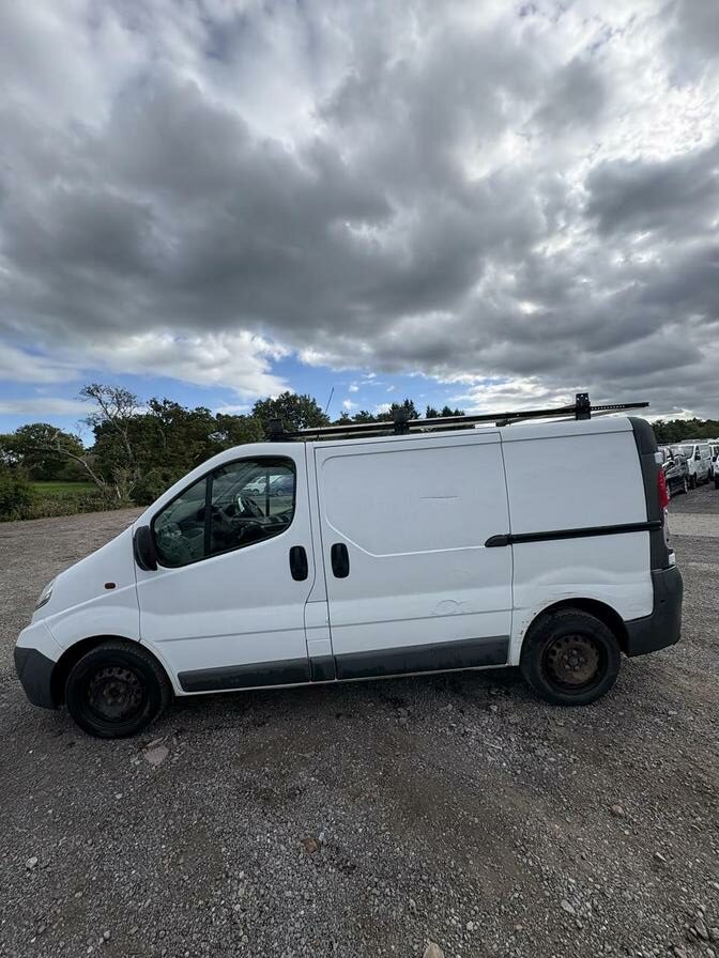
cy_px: 479
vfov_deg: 102.1
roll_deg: +3.0
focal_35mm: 14
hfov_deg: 85.7
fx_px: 388
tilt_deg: +2.5
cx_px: 360
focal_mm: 2.22
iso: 50
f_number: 2.2
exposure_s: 1/1709
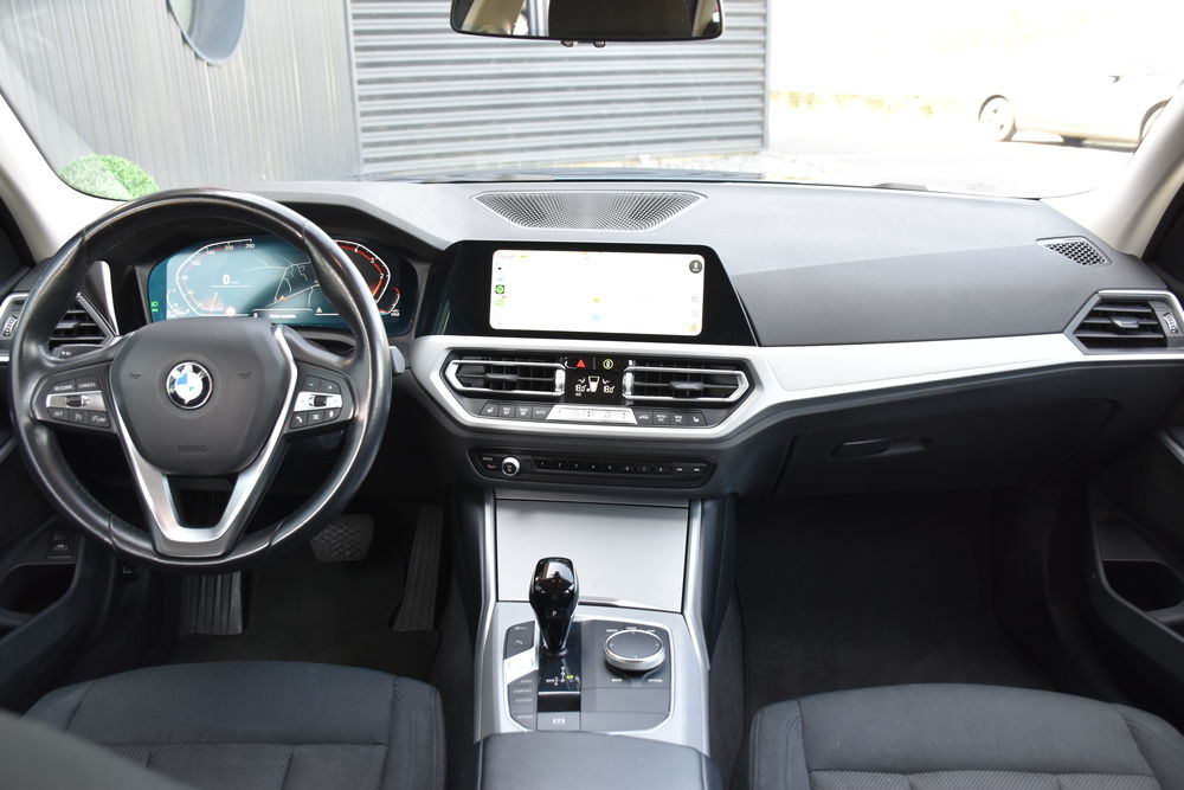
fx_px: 987
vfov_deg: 43.6
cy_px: 395
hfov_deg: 61.9
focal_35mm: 30
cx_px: 592
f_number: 4
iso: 450
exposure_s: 1/60
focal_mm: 20
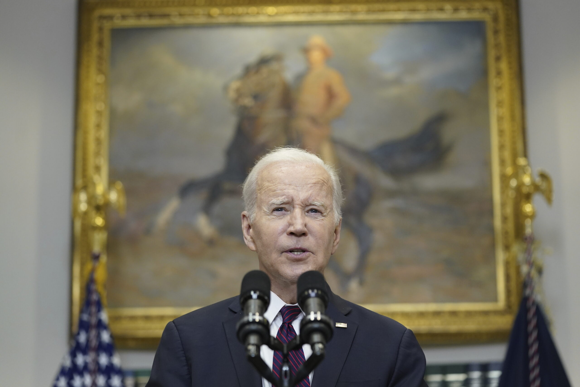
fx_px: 1563
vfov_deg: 14.1
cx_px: 290
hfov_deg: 21.0
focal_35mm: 97
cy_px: 194
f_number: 2.8
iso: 2500
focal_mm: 97
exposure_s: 1/250
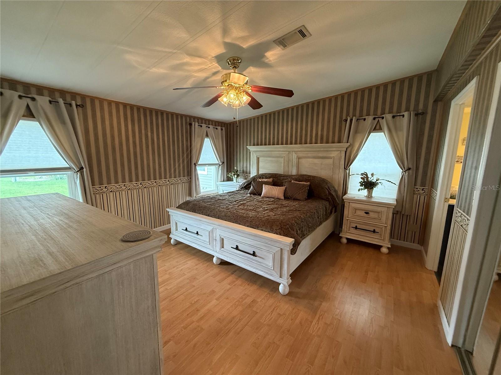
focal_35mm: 14
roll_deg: -1.0
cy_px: 188
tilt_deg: -8.6
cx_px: 250
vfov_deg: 85.7
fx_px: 203
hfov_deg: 102.1
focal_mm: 2.22
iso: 500
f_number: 2.2
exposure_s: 1/120
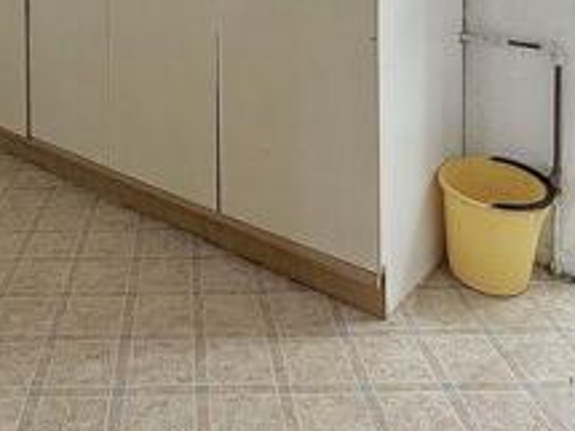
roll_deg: +1.0
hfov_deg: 48.2
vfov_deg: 32.3
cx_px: 194
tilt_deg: -0.6
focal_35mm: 38
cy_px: -63
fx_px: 631
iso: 250
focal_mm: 2.22
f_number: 2.2
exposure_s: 1/64
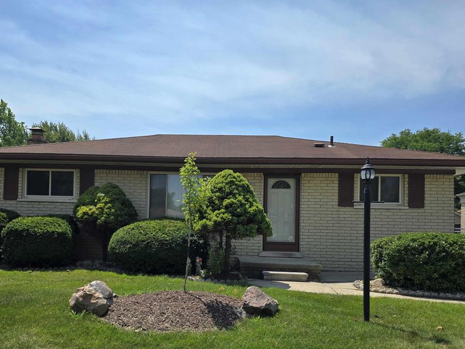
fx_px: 390
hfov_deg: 61.3
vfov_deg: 47.8
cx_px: 196
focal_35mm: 29
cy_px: 219
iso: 12
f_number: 1.7
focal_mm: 6.3
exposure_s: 1/1005
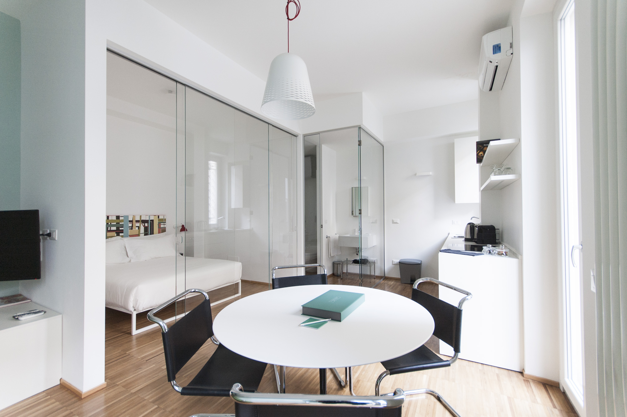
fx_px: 261
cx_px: 314
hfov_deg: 100.4
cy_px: 208
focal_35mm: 15
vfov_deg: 77.2
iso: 200
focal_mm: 10
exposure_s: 1/13
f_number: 4
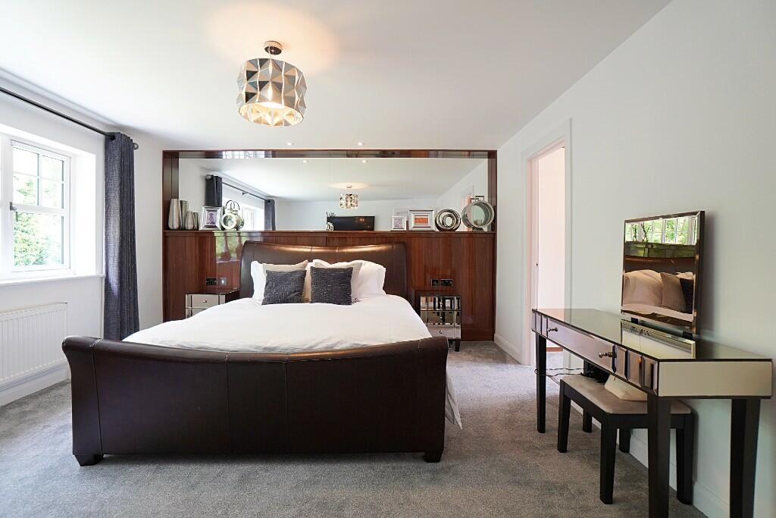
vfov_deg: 77.3
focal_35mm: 15
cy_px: 259
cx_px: 388
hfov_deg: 100.4
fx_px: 323
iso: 640
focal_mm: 10
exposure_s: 1/30
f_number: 5.6
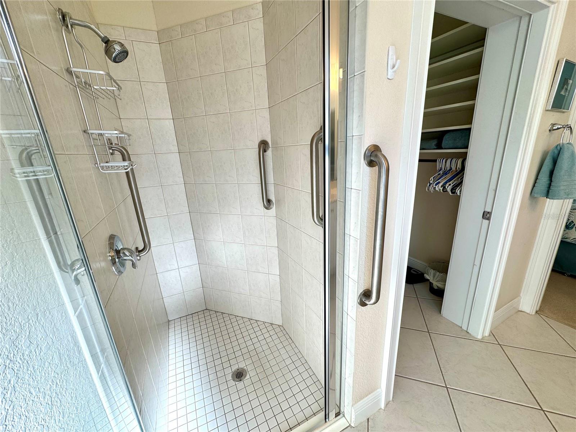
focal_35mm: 14
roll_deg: +3.6
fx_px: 233
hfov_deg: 102.1
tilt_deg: -16.6
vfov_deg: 85.7
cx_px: 288
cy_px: 216
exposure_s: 1/153
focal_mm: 2.22
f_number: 2.2
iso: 40
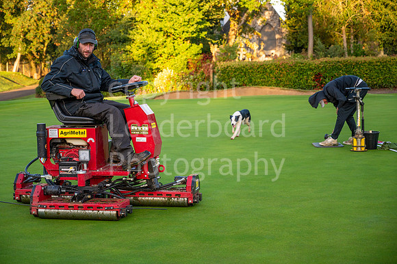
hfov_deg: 28.0
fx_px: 795
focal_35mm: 72
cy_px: 132
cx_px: 198
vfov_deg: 18.9
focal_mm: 70
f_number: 4
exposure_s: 1/800
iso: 500
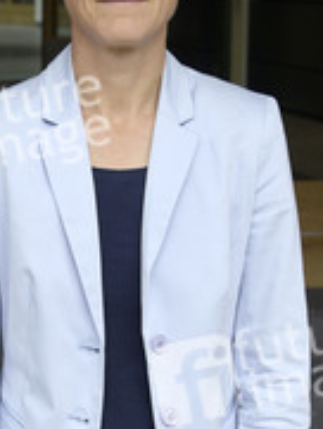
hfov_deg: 12.4
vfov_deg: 16.5
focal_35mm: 119
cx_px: 57
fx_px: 1479
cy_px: 251
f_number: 7.1
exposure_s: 1/320
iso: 640
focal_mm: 56
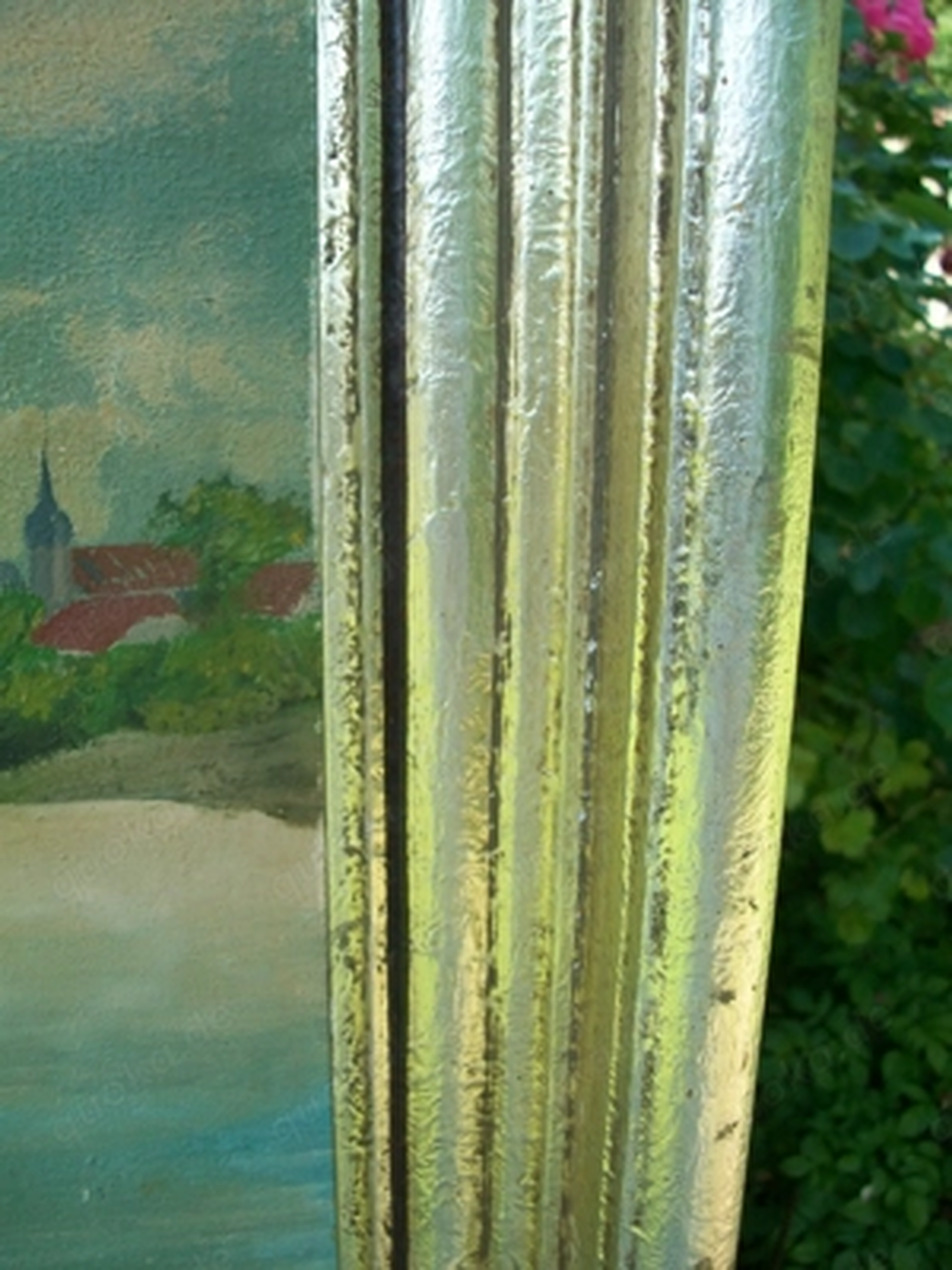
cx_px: 476
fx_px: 1247
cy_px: 635
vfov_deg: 54.0
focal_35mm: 34
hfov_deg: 41.8
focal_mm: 5.7
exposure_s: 1/200
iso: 80
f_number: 2.8
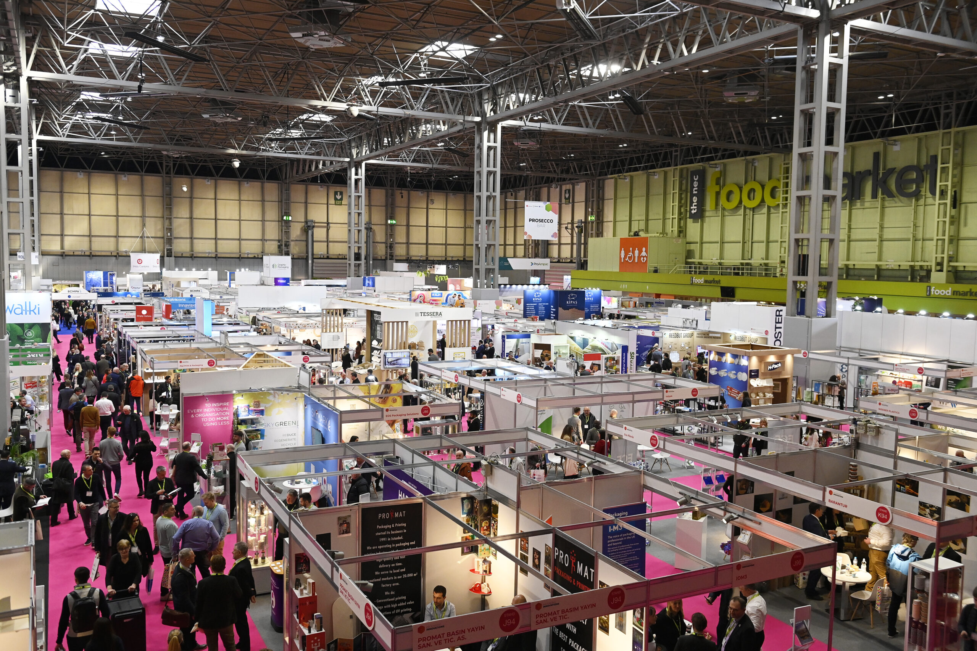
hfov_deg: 58.7
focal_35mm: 32
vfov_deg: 41.1
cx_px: 488
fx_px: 868
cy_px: 326
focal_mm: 32
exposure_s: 1/400
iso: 3200
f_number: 4.5
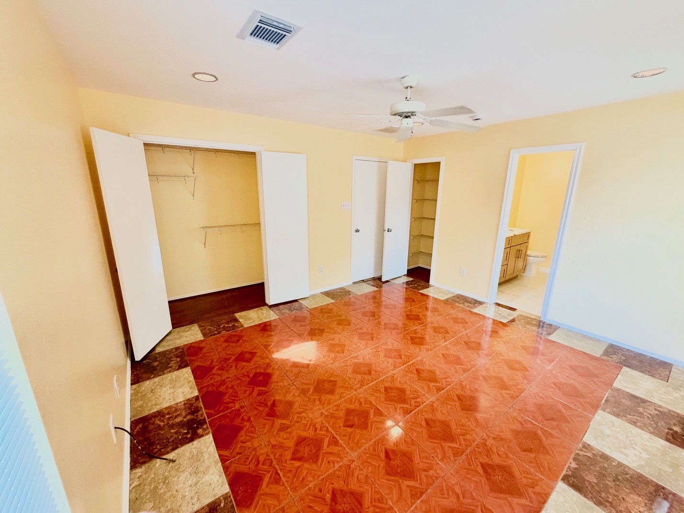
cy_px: 256
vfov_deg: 85.7
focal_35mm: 14
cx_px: 342
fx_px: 277
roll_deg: +0.1
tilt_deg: -13.5
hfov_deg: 102.1
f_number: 2.2
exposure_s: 1/120
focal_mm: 2.22
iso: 320
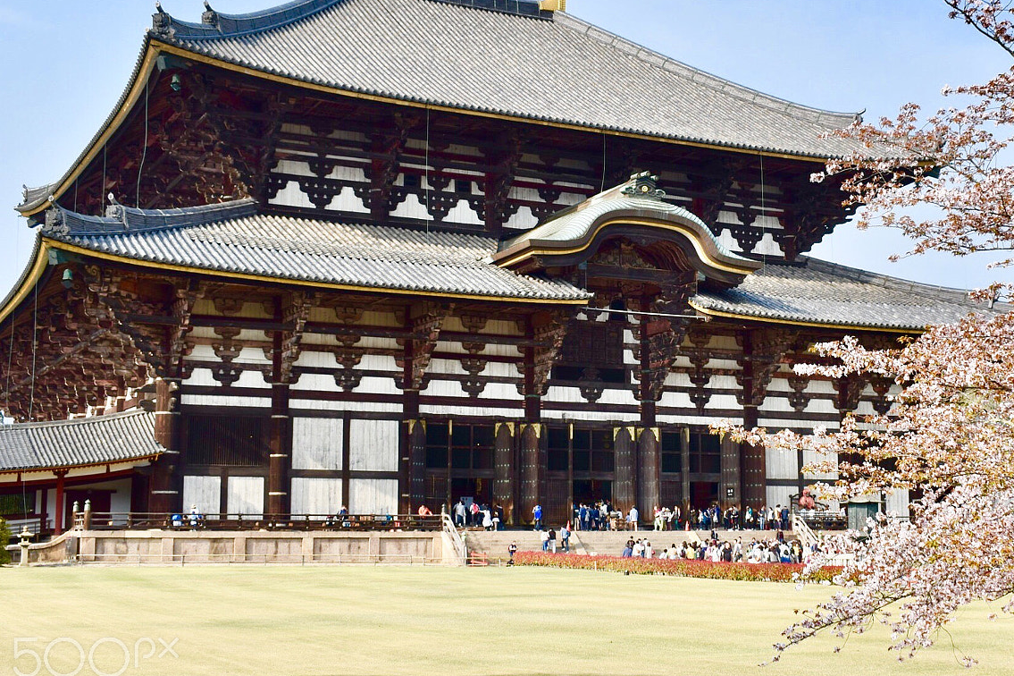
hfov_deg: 35.9
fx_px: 1549
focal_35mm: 55
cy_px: 299
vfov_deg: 24.6
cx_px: 672
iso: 100
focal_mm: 26
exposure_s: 1/200
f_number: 7.1
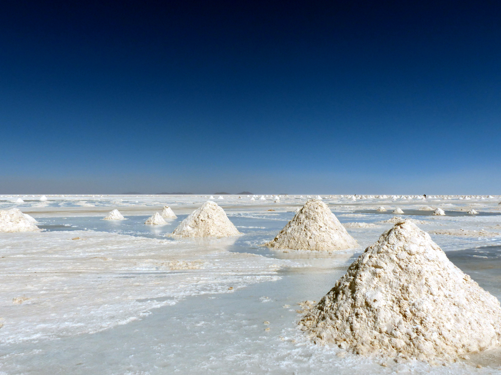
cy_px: 188
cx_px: 250
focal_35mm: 31
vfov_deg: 45.4
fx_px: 449
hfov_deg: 58.4
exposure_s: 1/1600
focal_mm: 5.5
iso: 100
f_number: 6.3
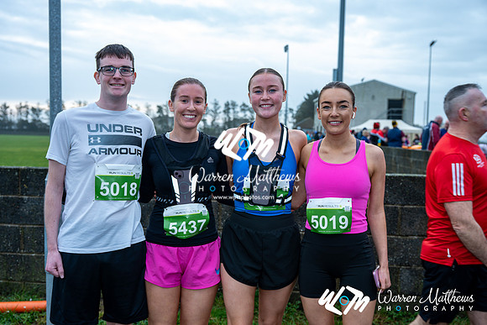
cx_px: 244
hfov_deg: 54.4
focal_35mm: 35
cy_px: 162
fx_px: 474
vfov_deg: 37.9
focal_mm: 35
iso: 100
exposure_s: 1/125
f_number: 4
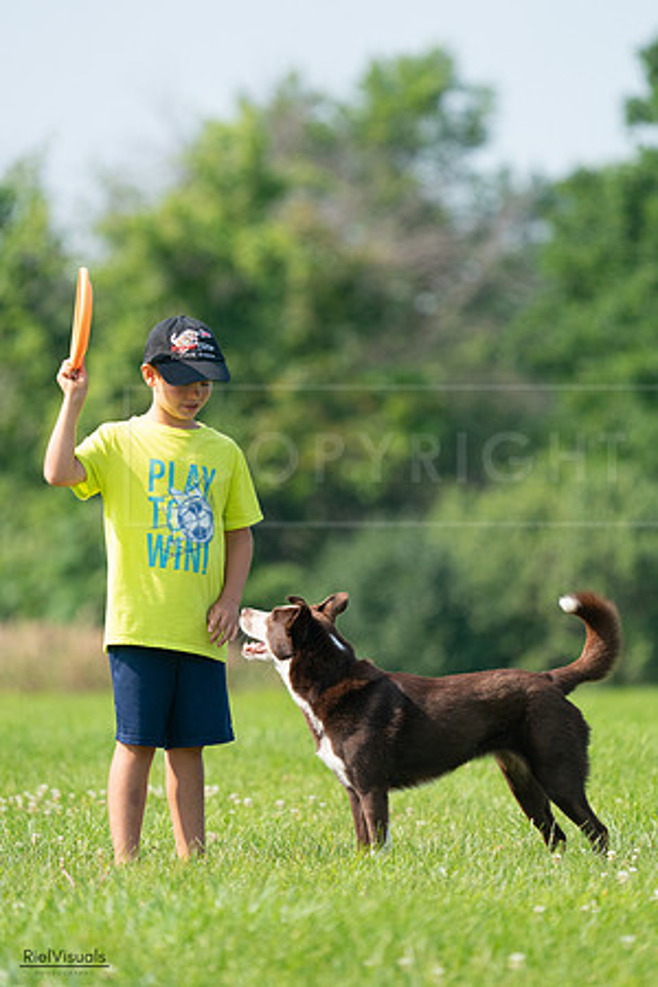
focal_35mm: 426
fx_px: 11679
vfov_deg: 4.8
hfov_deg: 3.2
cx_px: 329
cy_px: 494
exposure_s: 1/4000
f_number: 6.3
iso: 2000
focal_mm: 426
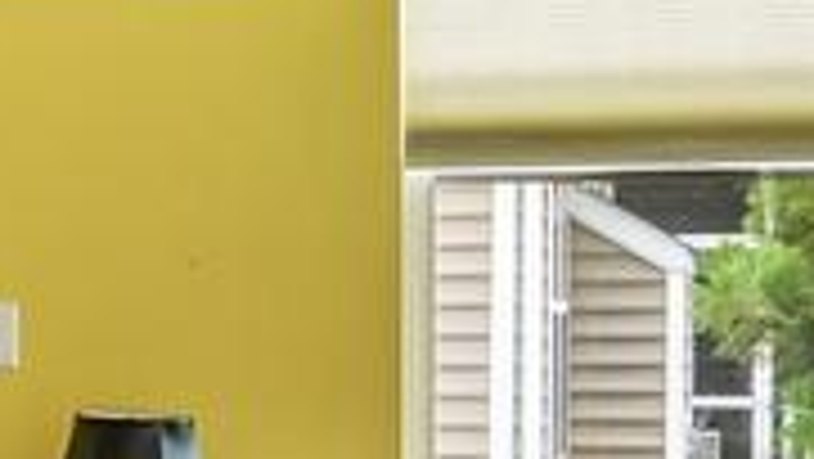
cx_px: -890
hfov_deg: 13.5
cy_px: 320
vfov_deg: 9.1
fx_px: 2872
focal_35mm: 133
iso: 400
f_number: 8
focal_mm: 16
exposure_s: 1/20
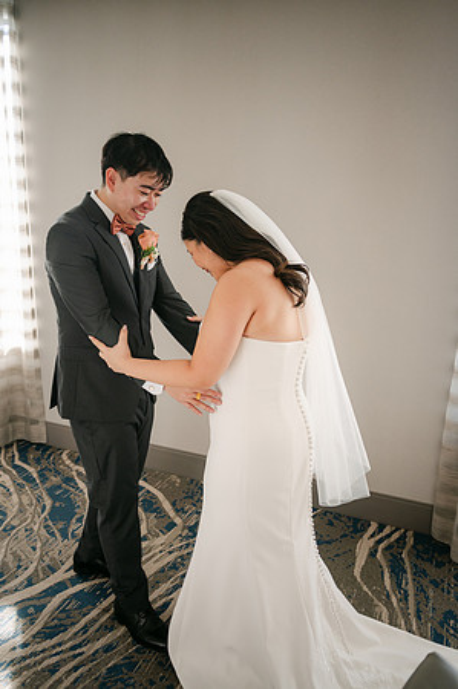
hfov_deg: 46.3
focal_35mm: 28
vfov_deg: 65.5
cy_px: 344
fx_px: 536
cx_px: 229
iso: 160
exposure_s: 1/250
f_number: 2.8
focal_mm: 28
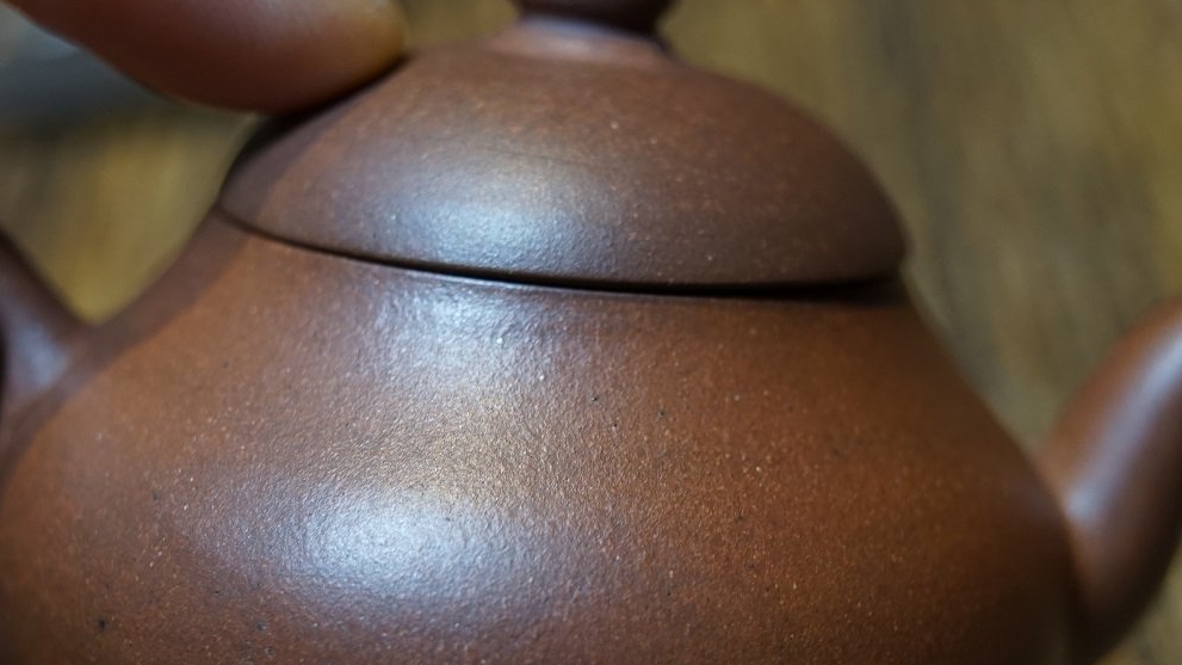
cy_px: 463
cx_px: 609
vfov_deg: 16.3
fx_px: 2319
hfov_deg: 28.6
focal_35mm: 74
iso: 640
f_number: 4
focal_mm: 35
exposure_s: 1/60
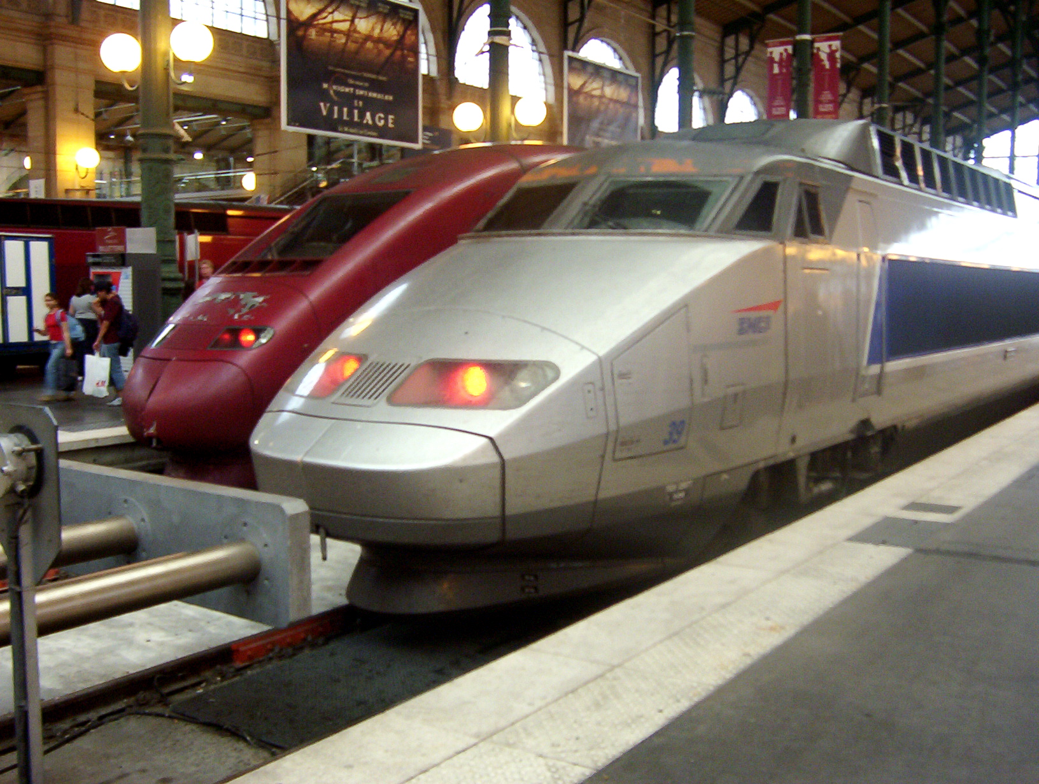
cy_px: 392
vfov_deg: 39.8
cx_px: 520
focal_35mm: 36
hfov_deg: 51.2
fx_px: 1083
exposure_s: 1/30
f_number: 2.76
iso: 140
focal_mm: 5.54
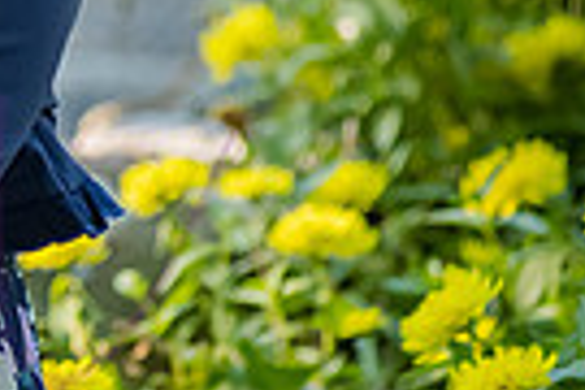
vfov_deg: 2.6
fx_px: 8742
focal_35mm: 538
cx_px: -633
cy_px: -141
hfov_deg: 3.8
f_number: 4
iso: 800
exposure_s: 1/640
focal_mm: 125
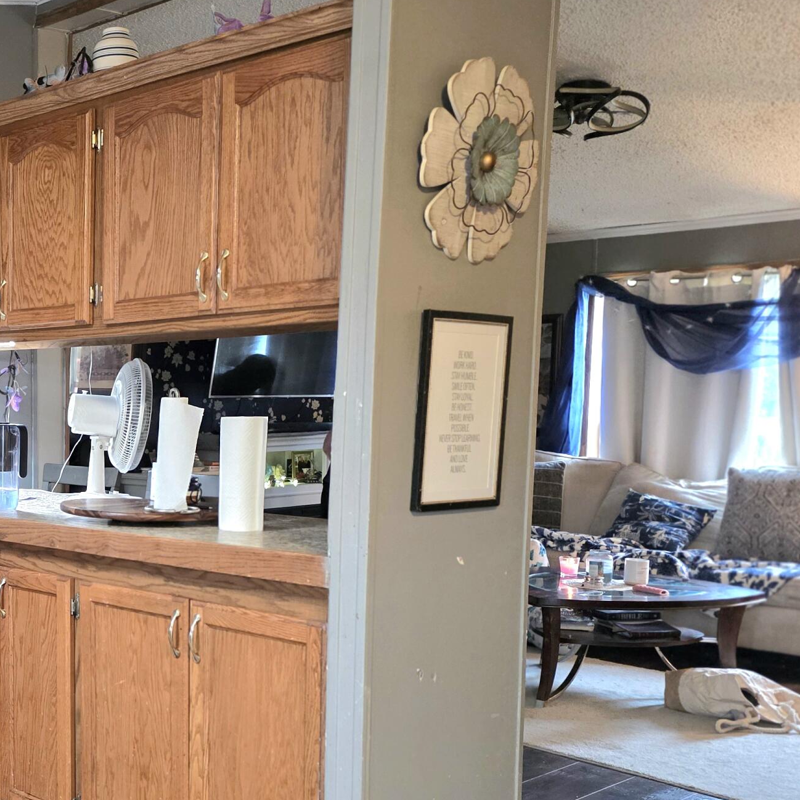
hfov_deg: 32.3
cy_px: 547
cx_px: -54
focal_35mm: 47
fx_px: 1229
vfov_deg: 35.6
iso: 800
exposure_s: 1/120
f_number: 1.7
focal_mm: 6.25
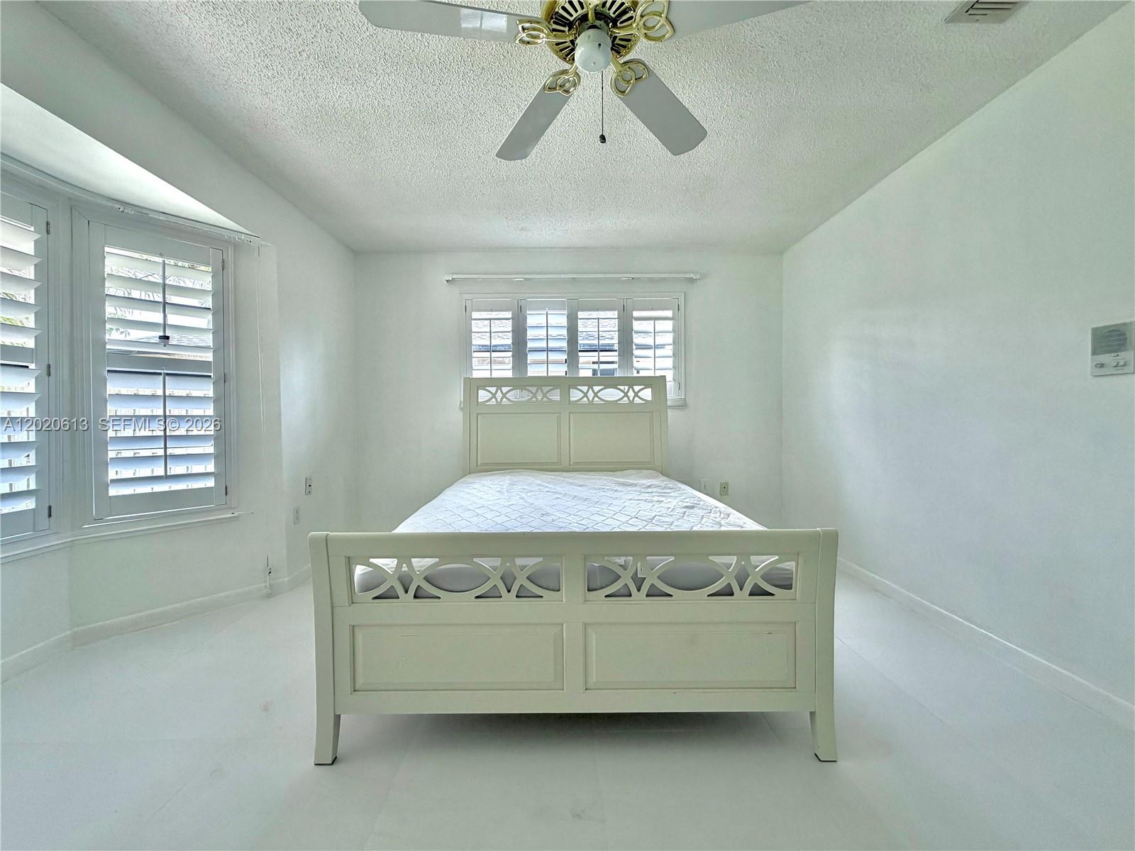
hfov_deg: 102.1
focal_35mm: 14
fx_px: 459
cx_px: 568
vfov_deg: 85.7
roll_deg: +1.3
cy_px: 426
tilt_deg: -1.6
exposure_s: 1/179
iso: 64
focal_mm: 2.22
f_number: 2.2
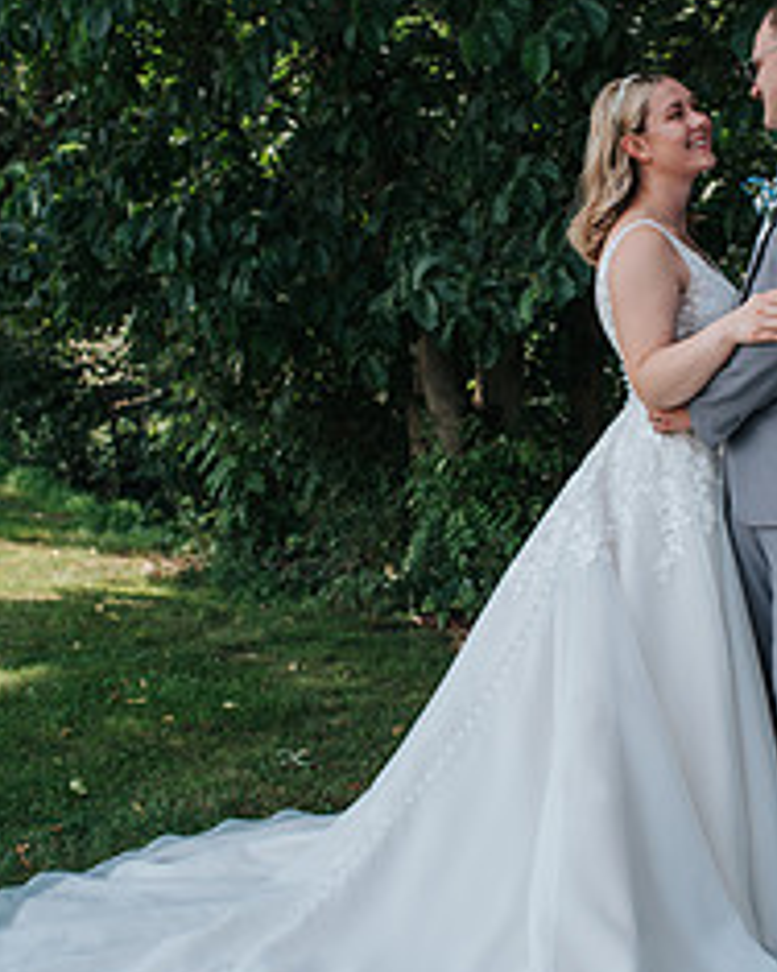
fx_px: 1811
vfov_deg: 30.0
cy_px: 443
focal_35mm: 63
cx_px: 616
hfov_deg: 23.9
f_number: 2.8
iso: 100
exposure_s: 1/500
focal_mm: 35
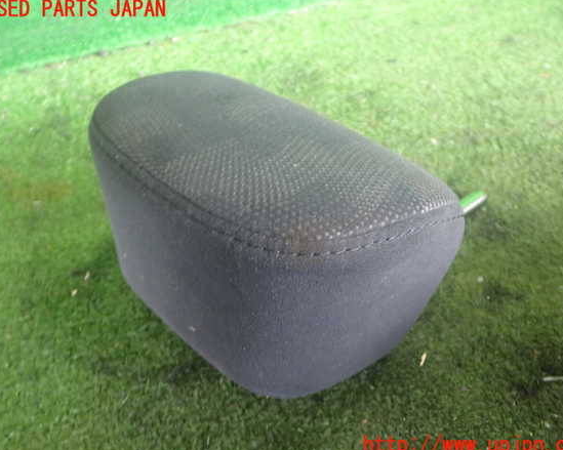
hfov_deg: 55.7
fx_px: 533
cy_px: 228
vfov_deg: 45.8
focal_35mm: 32
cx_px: 287
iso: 320
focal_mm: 5.4
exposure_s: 1/30
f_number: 2.3
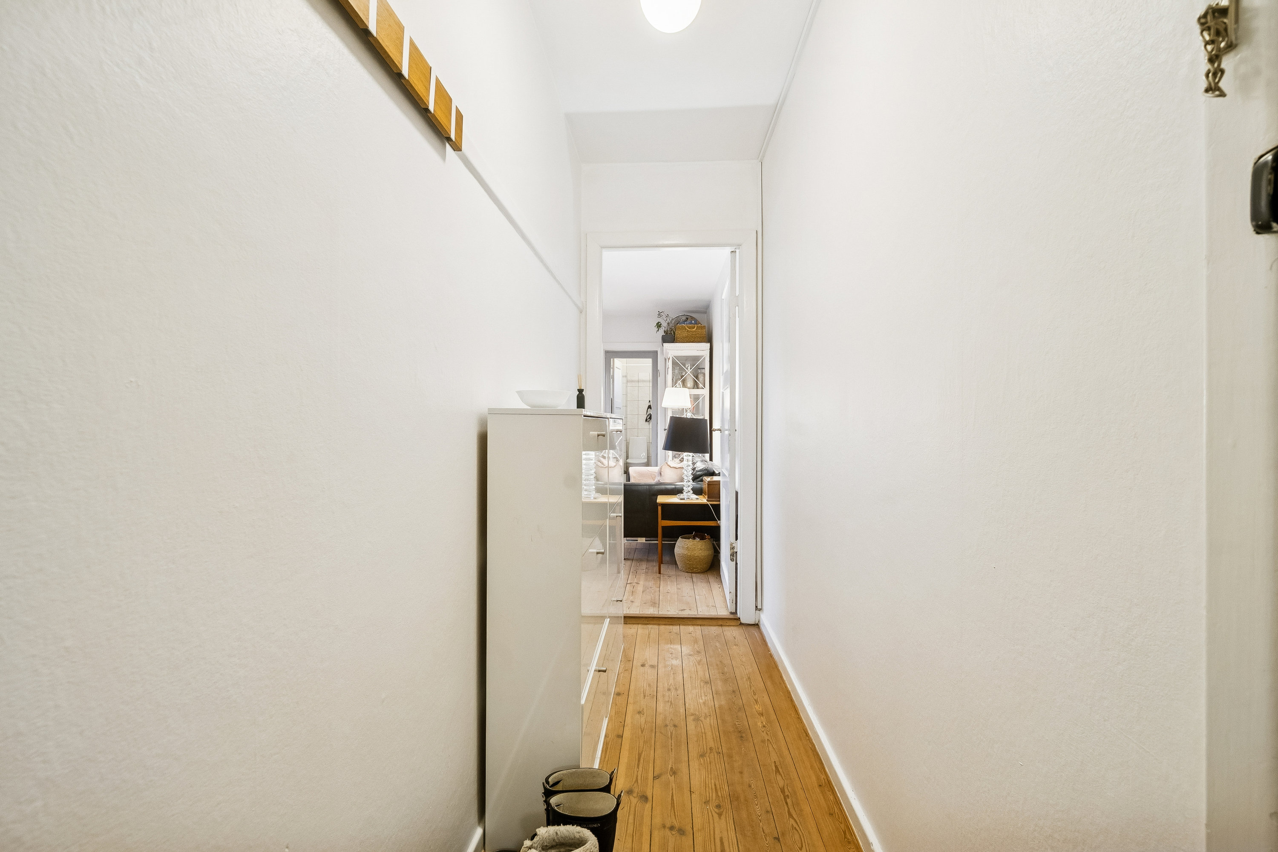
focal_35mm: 14
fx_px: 497
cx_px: 639
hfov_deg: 104.3
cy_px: 426
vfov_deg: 81.2
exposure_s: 1/13
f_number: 8
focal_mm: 14
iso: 800
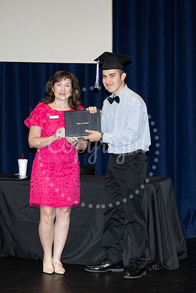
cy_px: 153
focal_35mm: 102
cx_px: 128
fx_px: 832
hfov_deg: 13.4
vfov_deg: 20.0
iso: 1000
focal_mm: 64
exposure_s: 1/125
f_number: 5
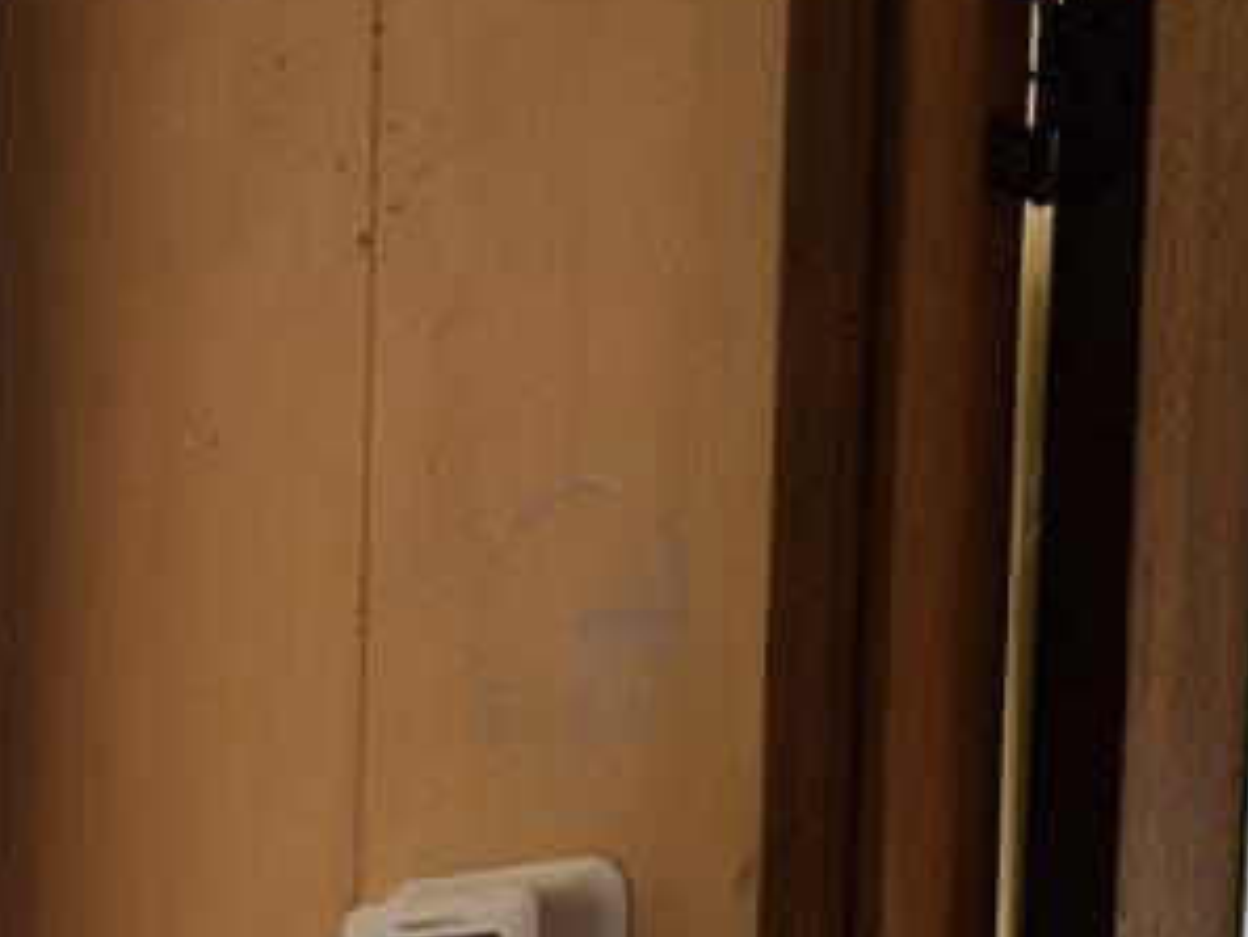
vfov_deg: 11.8
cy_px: 1695
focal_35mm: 116
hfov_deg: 16.6
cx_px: -25
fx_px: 4184
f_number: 1.8
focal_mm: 5.4
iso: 80
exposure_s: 1/180
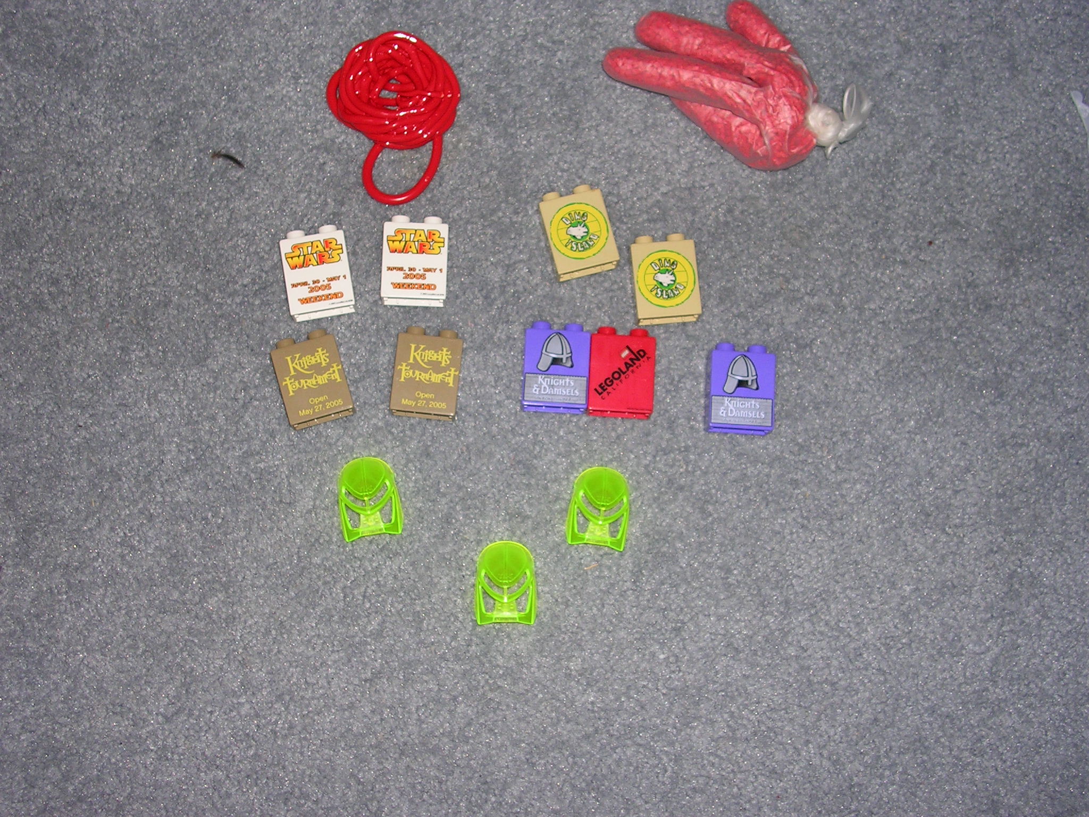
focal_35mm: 46
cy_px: 408
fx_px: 1447
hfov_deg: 41.2
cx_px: 544
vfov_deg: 31.5
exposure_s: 1/60.1
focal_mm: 7.1
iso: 50
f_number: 3
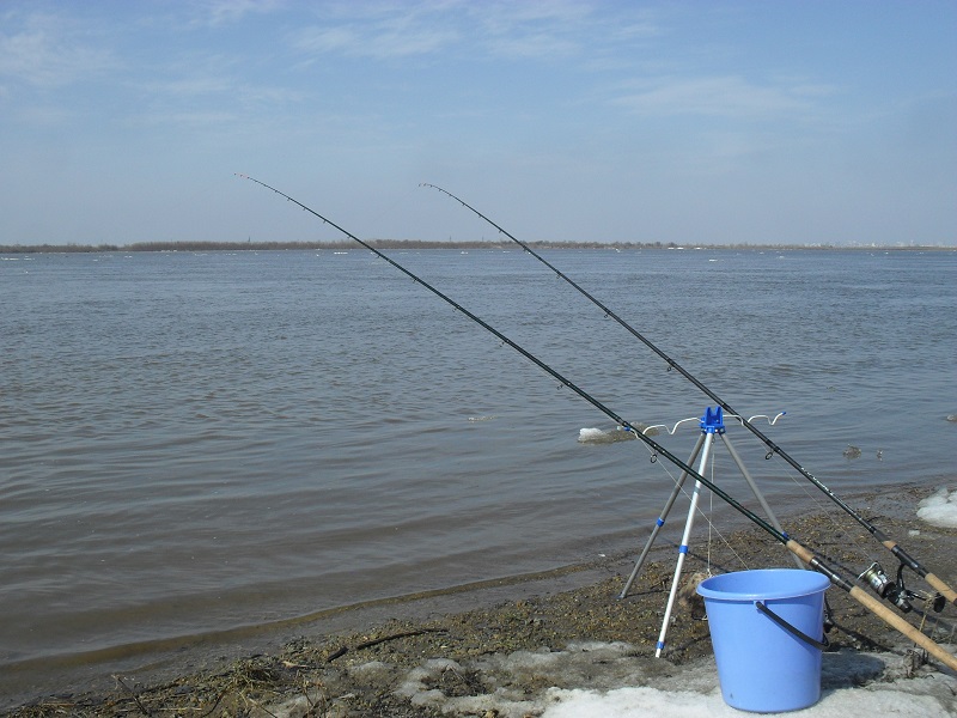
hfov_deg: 52.6
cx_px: 478
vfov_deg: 40.7
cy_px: 359
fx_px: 968
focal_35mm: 35
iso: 100
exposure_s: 1/250
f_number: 8.4
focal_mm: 6.3
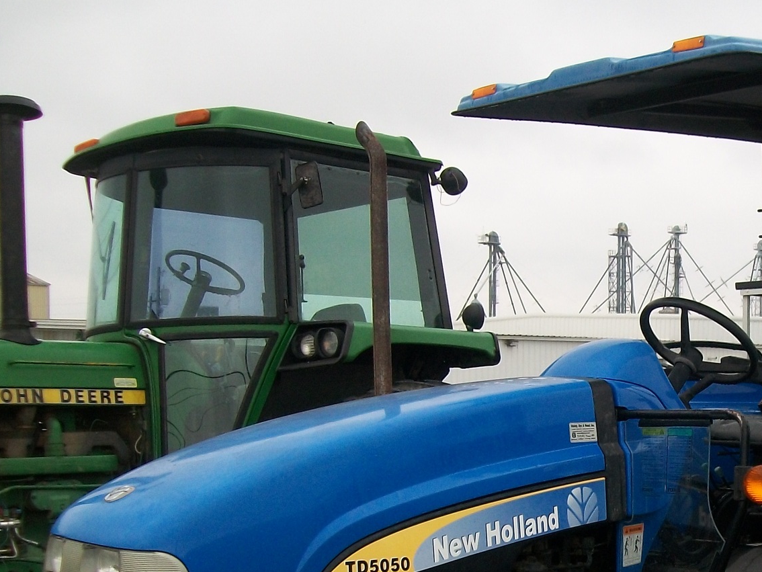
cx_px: 675
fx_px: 1431
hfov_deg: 28.7
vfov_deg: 22.1
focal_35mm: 65
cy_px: 500
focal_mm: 6
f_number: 2.7
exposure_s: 1/160
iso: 80
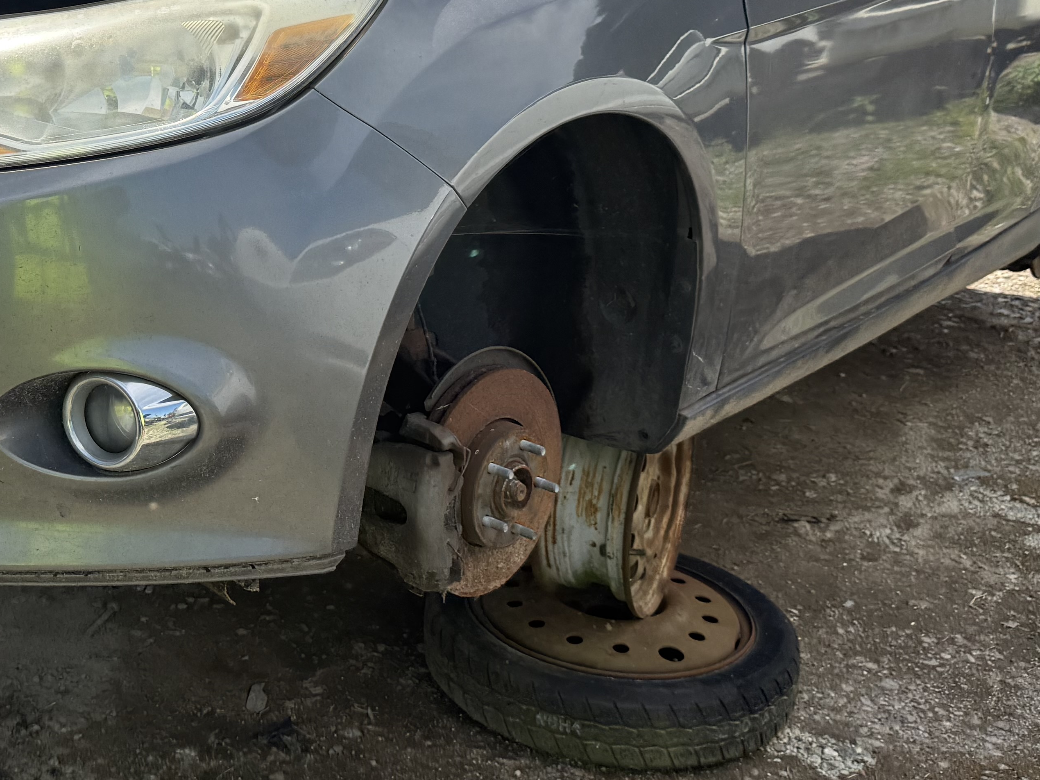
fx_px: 1622
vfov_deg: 26.4
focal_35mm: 54
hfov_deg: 34.0
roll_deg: -0.4
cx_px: 143
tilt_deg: -7.0
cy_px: 123
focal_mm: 6.76
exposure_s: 1/3759
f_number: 1.78
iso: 100
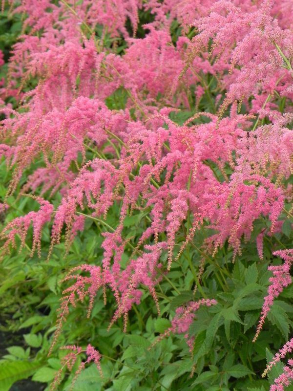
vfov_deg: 12.2
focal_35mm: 162
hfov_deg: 9.2
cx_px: 146
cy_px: 196
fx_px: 1828
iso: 160
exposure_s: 1/160
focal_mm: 28.8
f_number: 5.6
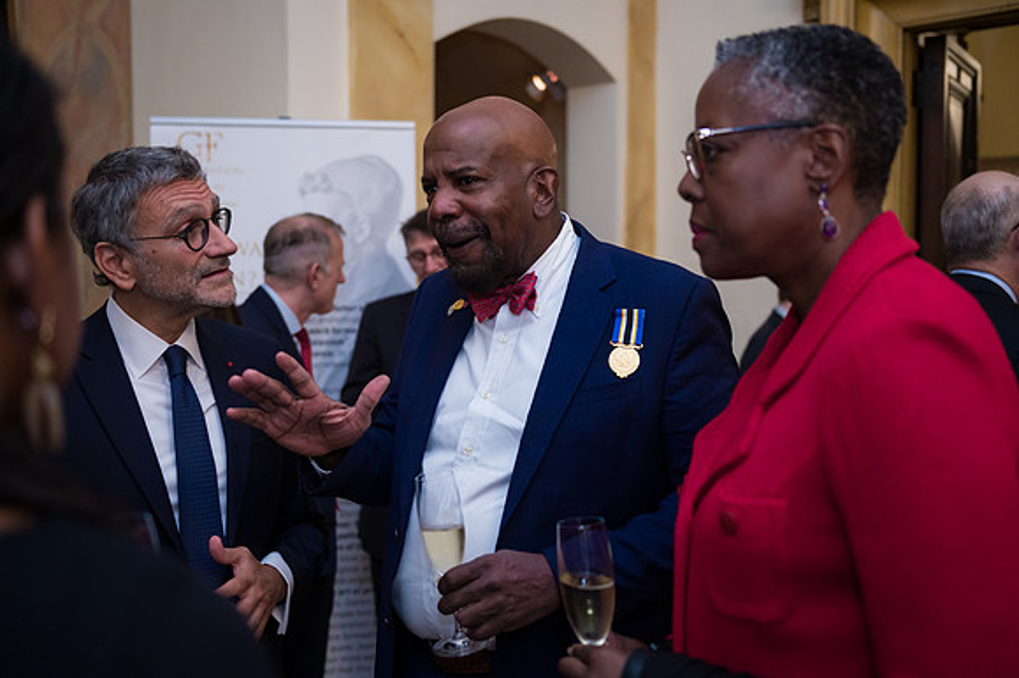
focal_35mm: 38
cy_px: 339
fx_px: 1075
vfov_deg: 35.0
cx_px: 510
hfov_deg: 50.7
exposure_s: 1/200
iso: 1600
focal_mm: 38
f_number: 3.2
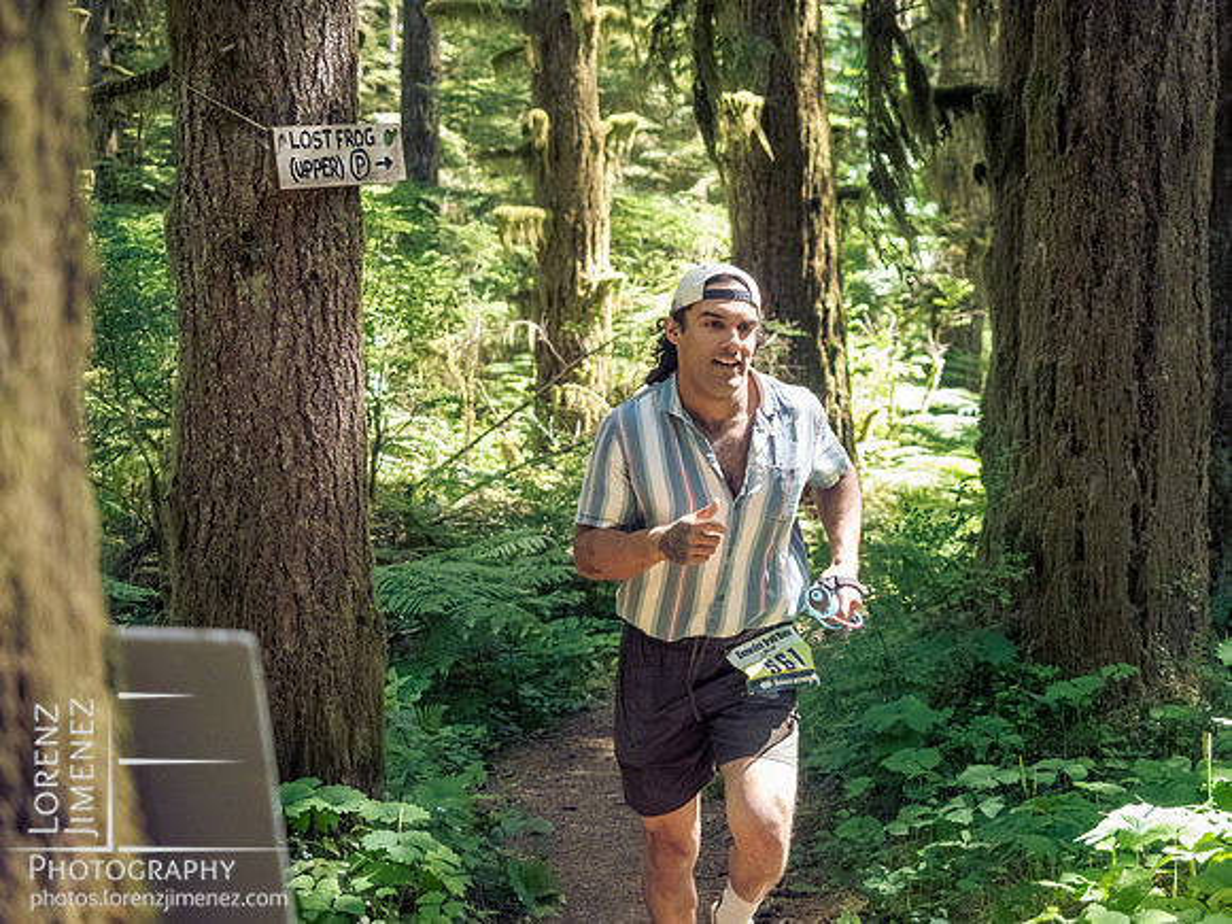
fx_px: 2847
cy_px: 462
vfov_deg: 18.4
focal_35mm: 80
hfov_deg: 24.4
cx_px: 616
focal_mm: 40
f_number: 2.8
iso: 5000
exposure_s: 1/1600
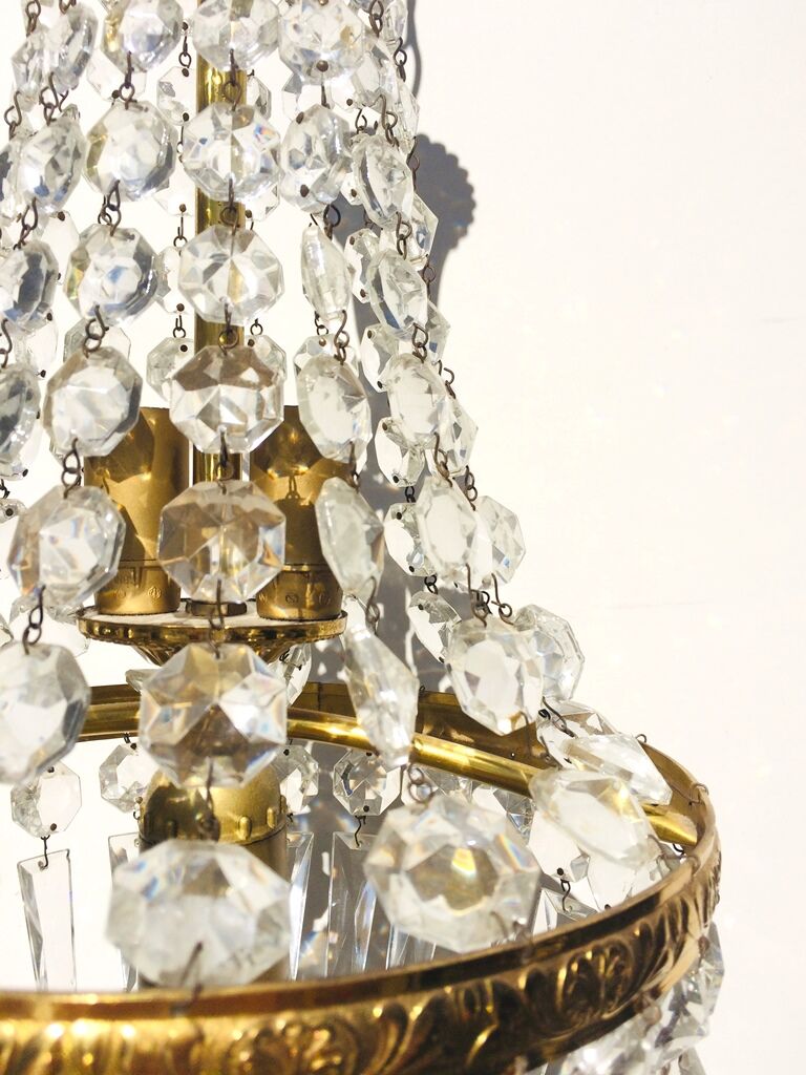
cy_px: 538
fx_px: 900
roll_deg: -1.8
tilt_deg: -5.0
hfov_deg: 48.2
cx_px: 403
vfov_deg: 61.7
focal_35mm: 29
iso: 40
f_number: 2.2
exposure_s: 1/6849
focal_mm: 4.15
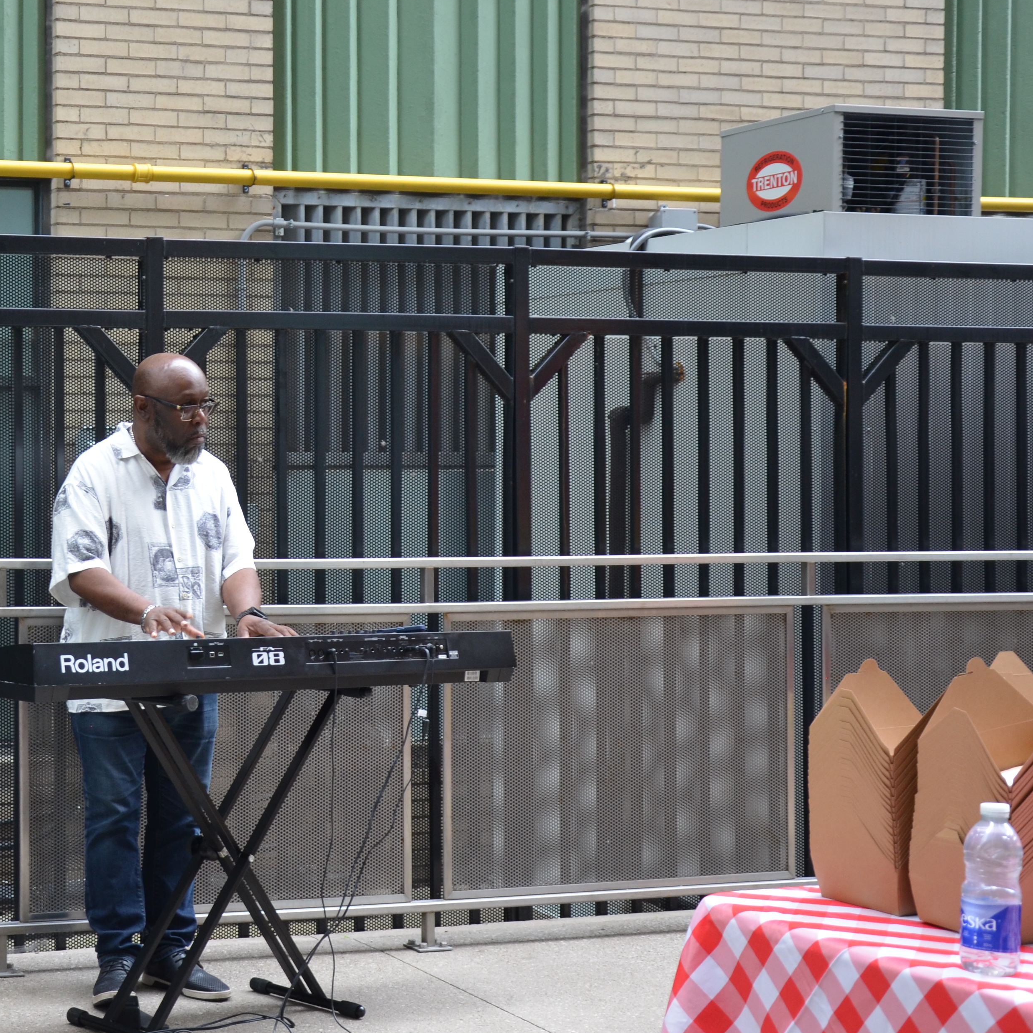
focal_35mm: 66
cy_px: 443
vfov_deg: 26.1
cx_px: 63
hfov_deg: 25.1
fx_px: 2228
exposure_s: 1/80
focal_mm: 26
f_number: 4.5
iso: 400
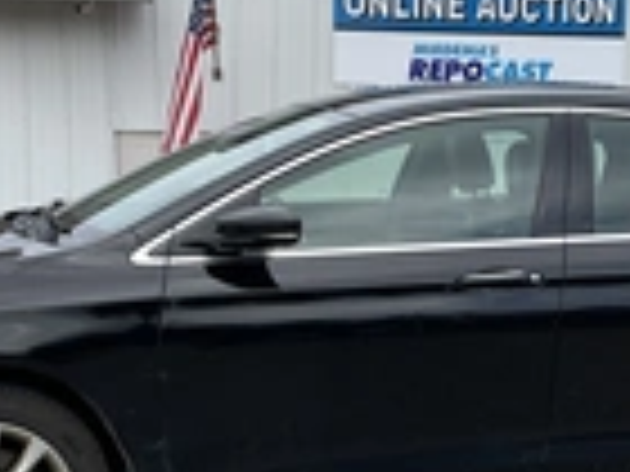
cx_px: 369
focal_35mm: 83
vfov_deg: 17.7
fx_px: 1511
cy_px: 355
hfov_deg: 23.5
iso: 25
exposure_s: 1/1221
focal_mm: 3
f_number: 1.8
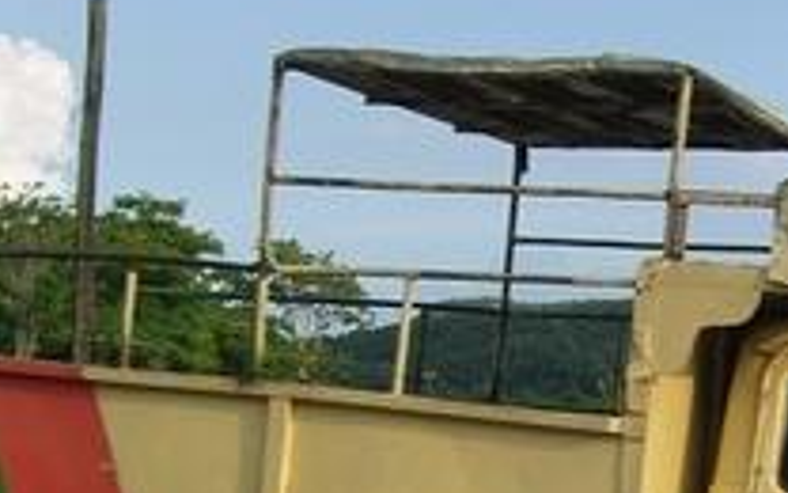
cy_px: 546
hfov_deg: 16.7
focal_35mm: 124
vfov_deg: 10.4
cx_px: 663
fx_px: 2663
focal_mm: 7.9
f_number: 4
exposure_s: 1/400
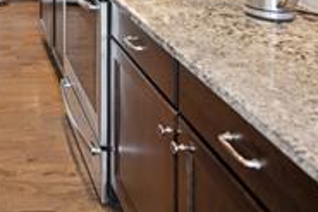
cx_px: -9
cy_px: -124
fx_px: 459
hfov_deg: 34.4
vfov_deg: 21.1
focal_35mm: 52
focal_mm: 15
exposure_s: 1/40
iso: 400
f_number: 3.2
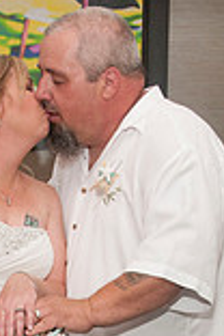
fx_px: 971
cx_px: 48
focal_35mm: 104
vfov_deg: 19.0
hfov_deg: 13.1
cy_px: 345
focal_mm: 24
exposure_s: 1/60
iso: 400
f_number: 5.6
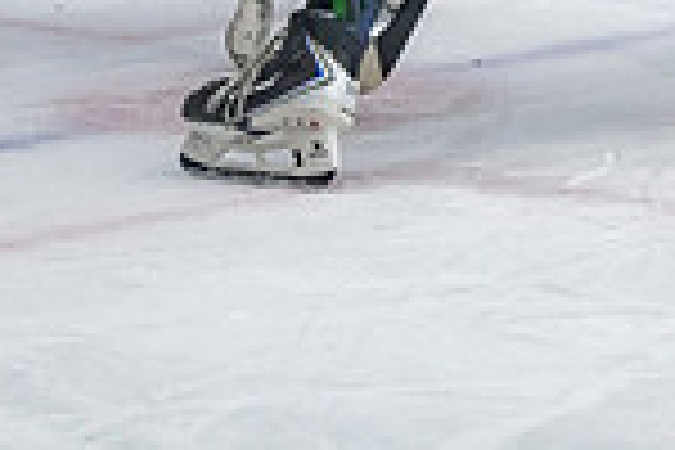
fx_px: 7312
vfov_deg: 3.5
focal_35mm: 390
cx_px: 346
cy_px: -389
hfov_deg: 5.3
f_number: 3.2
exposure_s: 1/640
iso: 2000
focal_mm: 100
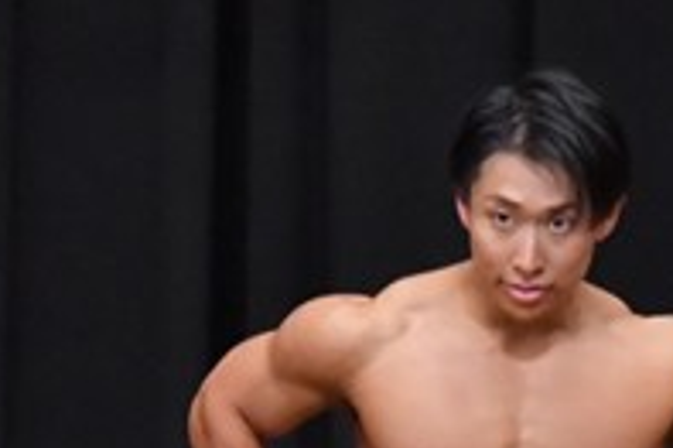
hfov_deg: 2.3
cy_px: 742
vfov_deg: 1.6
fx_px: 16512
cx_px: 401
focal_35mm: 884
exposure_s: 1/400
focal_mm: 150
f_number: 5.6
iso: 8000
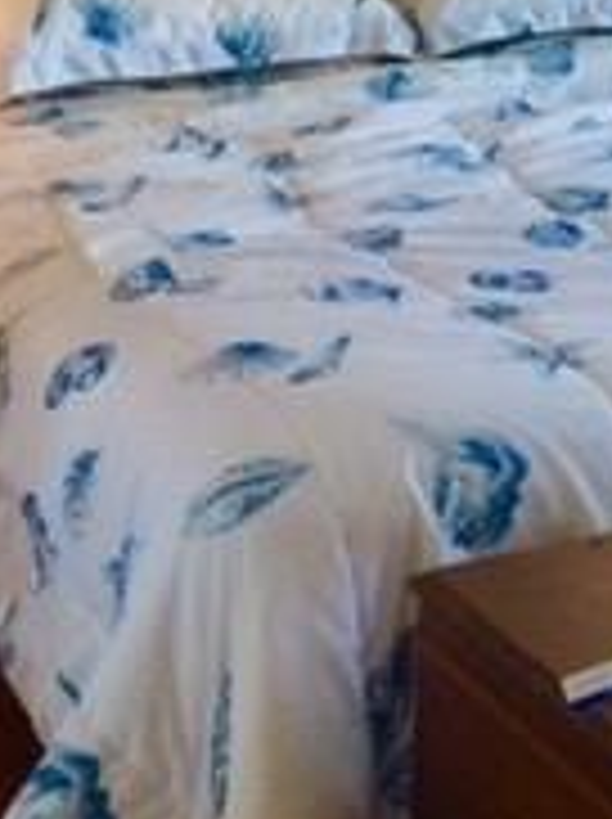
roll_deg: -3.3
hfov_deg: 13.5
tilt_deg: -6.3
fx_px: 2410
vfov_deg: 18.3
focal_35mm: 102
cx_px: 963
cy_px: -166
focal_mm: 4.15
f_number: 2.2
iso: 40
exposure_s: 1/40
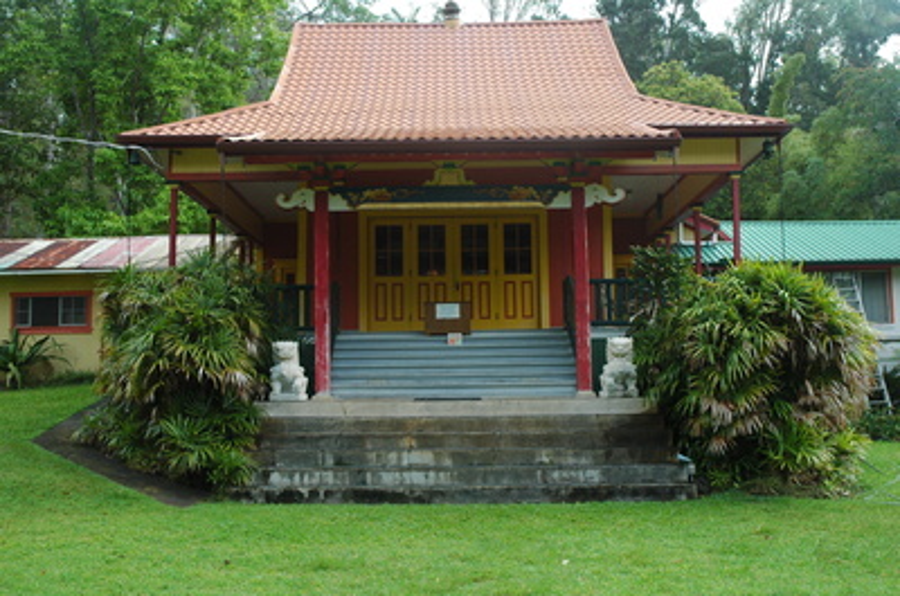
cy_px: 298
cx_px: 450
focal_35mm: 40
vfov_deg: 32.9
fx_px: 1010
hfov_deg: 48.0
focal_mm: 27
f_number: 8
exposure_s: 1/160
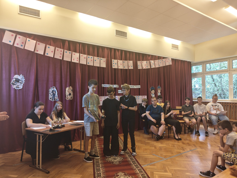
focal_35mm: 24
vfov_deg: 56.8
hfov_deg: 71.6
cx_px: 118
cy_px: 89
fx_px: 164
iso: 80
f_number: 1.8
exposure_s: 1/50
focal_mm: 5.59
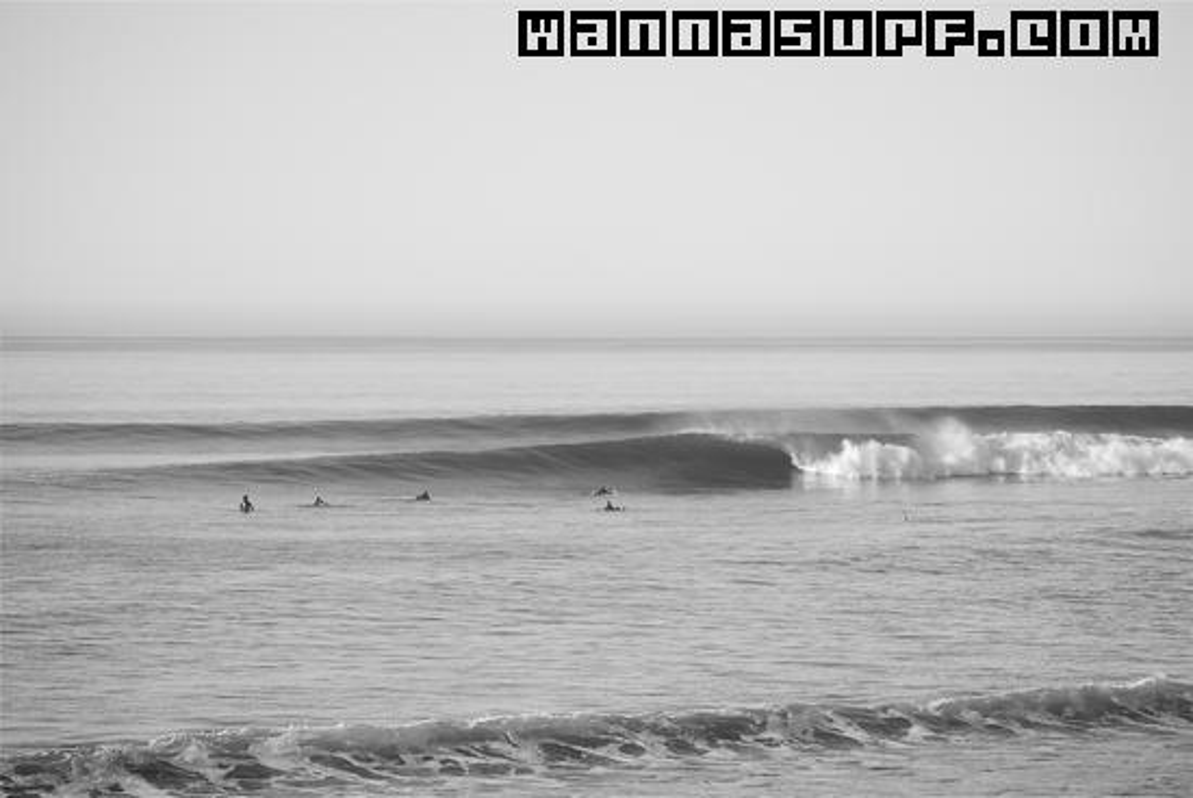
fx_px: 5971
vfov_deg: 7.6
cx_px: 596
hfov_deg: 11.4
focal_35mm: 180
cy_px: 399
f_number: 5.6
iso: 125
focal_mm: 120
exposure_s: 1/500
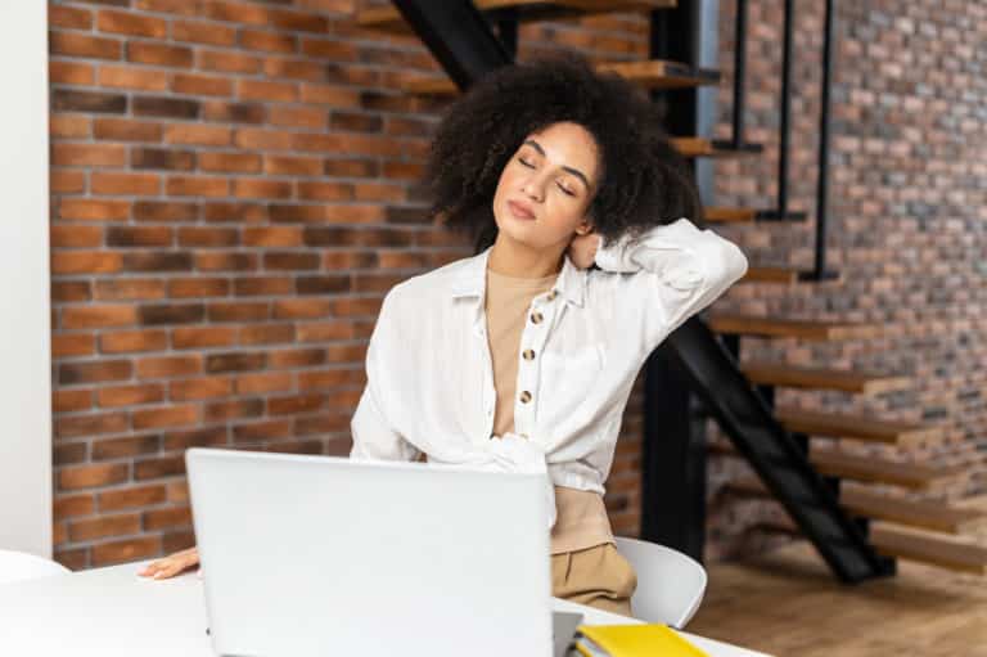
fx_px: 1370
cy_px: 328
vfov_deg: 27.0
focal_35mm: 50
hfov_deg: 39.6
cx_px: 494
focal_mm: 50
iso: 400
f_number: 2.8
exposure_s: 1/200
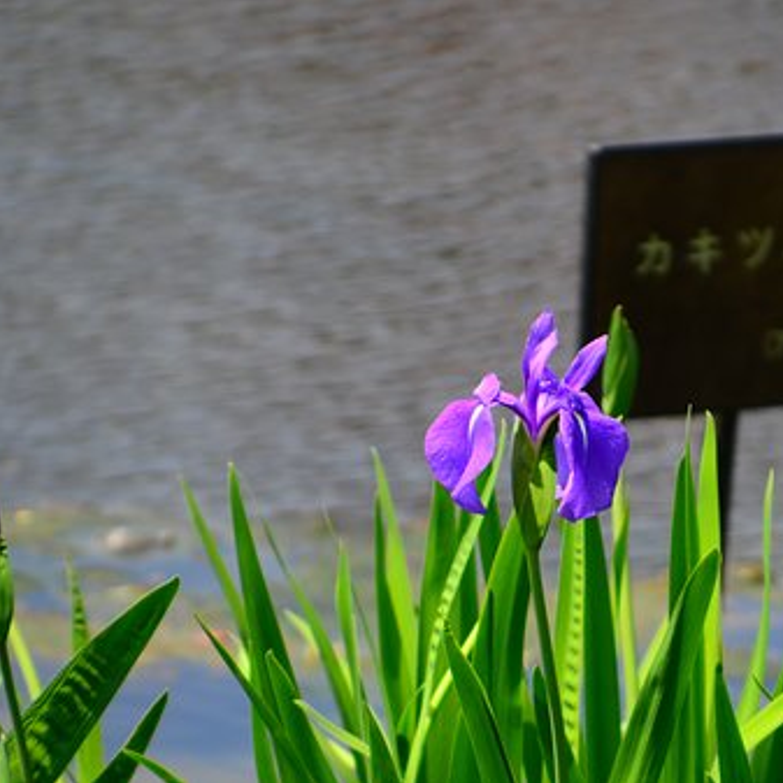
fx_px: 14843
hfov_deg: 3.0
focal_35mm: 580
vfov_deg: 3.0
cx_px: 500
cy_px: 392
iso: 160
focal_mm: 300
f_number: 6.3
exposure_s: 1/320
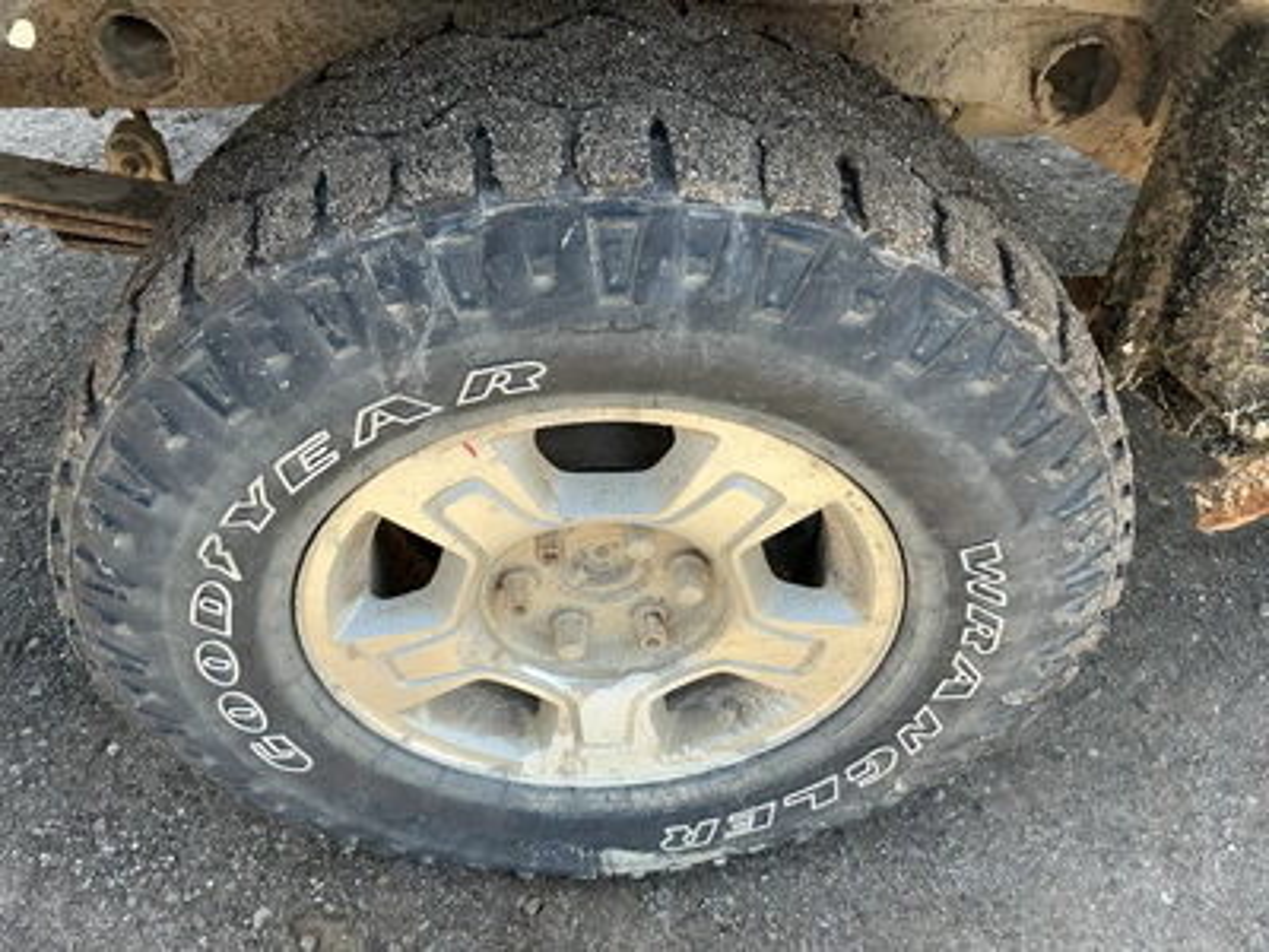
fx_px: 1026
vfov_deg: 49.7
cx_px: 634
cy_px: 476
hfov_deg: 63.4
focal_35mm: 28
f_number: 1.8
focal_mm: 3
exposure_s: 1/234
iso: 25
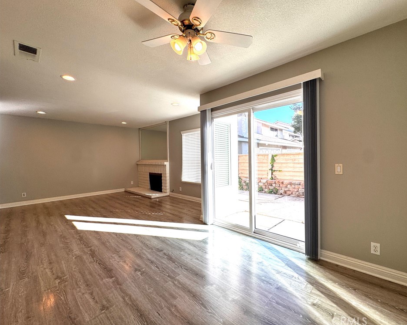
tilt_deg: -1.5
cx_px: 222
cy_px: 160
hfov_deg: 96.5
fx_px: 181
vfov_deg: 84.0
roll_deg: +0.7
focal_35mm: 15
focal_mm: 2.22
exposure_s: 1/397
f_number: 2.2
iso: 40
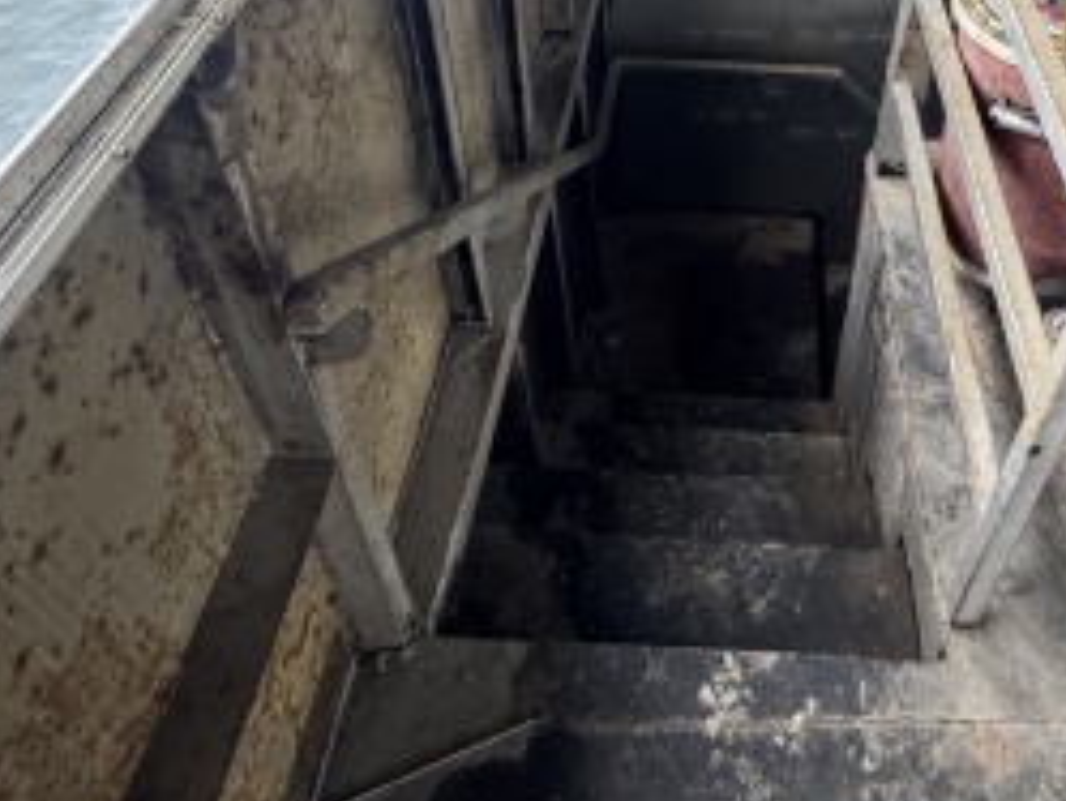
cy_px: 30
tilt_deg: -38.7
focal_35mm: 30
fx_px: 924
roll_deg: -0.6
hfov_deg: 59.1
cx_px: 674
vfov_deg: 41.7
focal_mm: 2.22
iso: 320
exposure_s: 1/78
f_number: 2.2
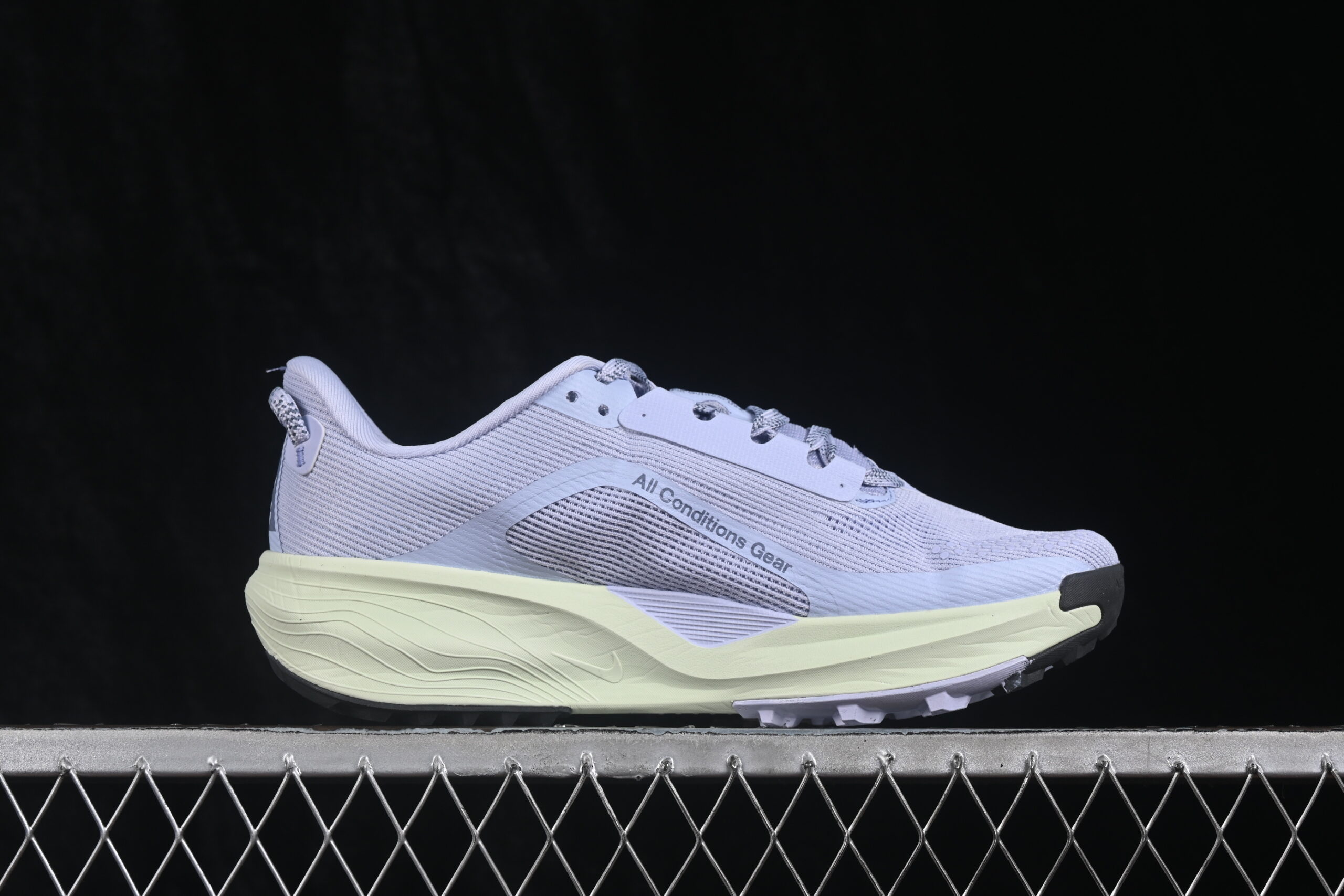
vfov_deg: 18.2
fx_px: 2800
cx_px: 672
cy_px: 448
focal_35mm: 75
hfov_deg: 27.0
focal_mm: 50
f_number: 8
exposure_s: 1/80
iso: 160
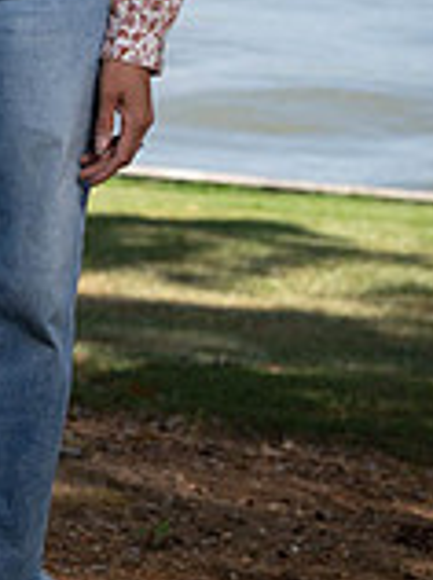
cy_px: -202
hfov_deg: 6.3
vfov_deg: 8.4
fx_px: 3897
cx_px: -15
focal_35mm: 233
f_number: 6.3
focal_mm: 85
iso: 100
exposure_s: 1/160
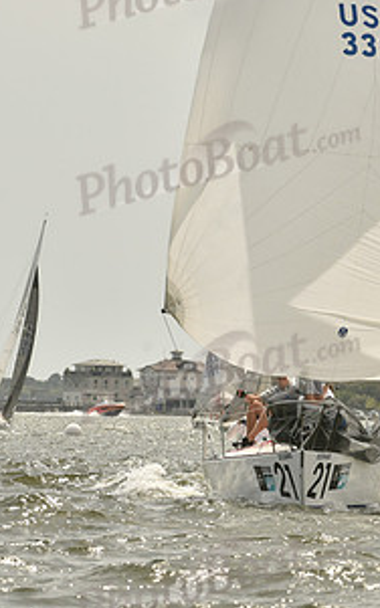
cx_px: 467
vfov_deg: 5.3
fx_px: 6515
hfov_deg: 3.3
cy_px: 239
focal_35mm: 393
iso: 320
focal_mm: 200
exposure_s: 1/1250
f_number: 8
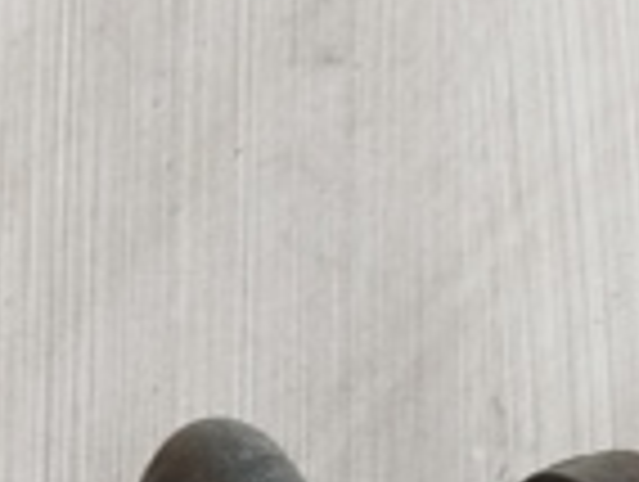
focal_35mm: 108
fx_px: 1997
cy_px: 721
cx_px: -333
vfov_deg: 13.0
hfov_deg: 16.5
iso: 320
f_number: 1.7
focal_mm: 5.31
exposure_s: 1/33
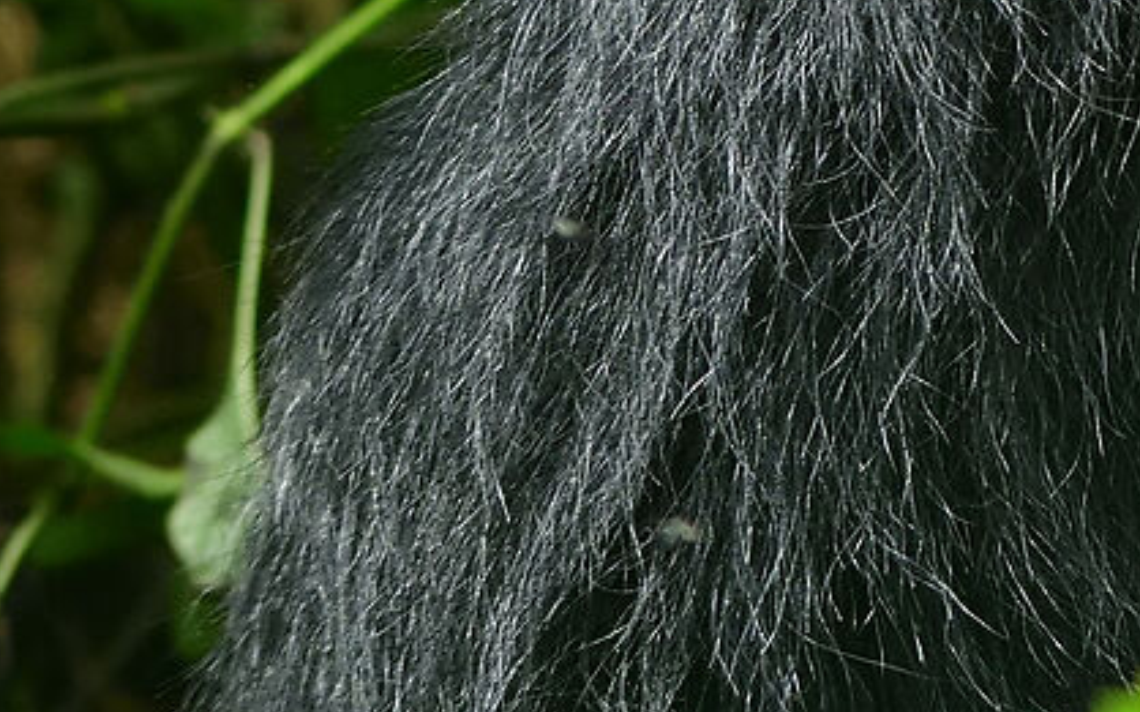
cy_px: -1176
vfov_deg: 1.5
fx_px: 27240
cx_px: 2356
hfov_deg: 2.4
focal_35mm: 877
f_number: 5
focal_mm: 150
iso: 640
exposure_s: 1/500
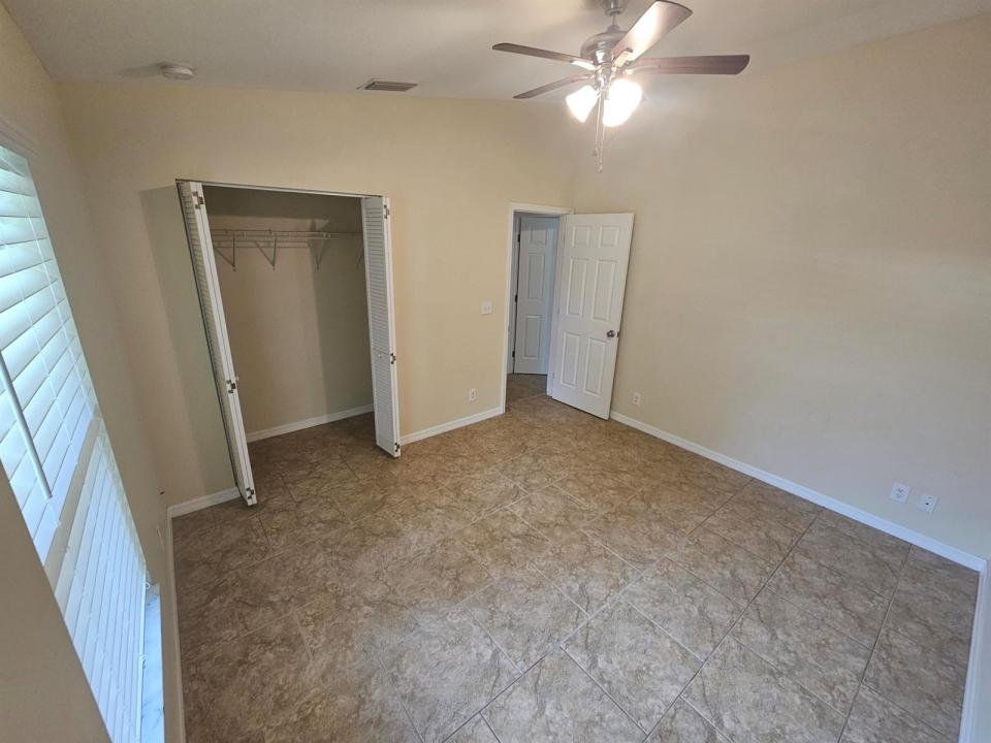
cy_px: 372
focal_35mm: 13
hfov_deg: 106.2
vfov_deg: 89.9
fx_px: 372
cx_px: 496
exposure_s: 1/60
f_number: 2.2
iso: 200
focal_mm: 2.2
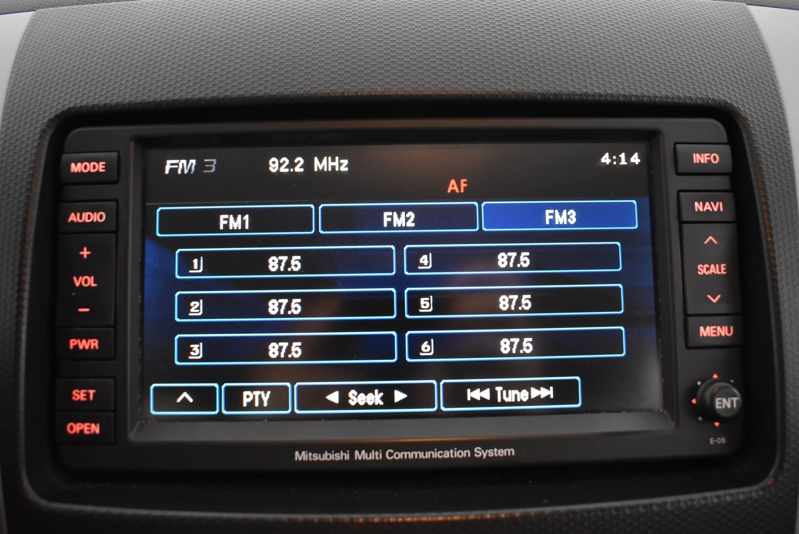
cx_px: 400
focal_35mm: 30
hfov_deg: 61.9
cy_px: 267
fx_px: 666
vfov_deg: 43.7
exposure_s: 1/30
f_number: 3.5
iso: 2200
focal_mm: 20
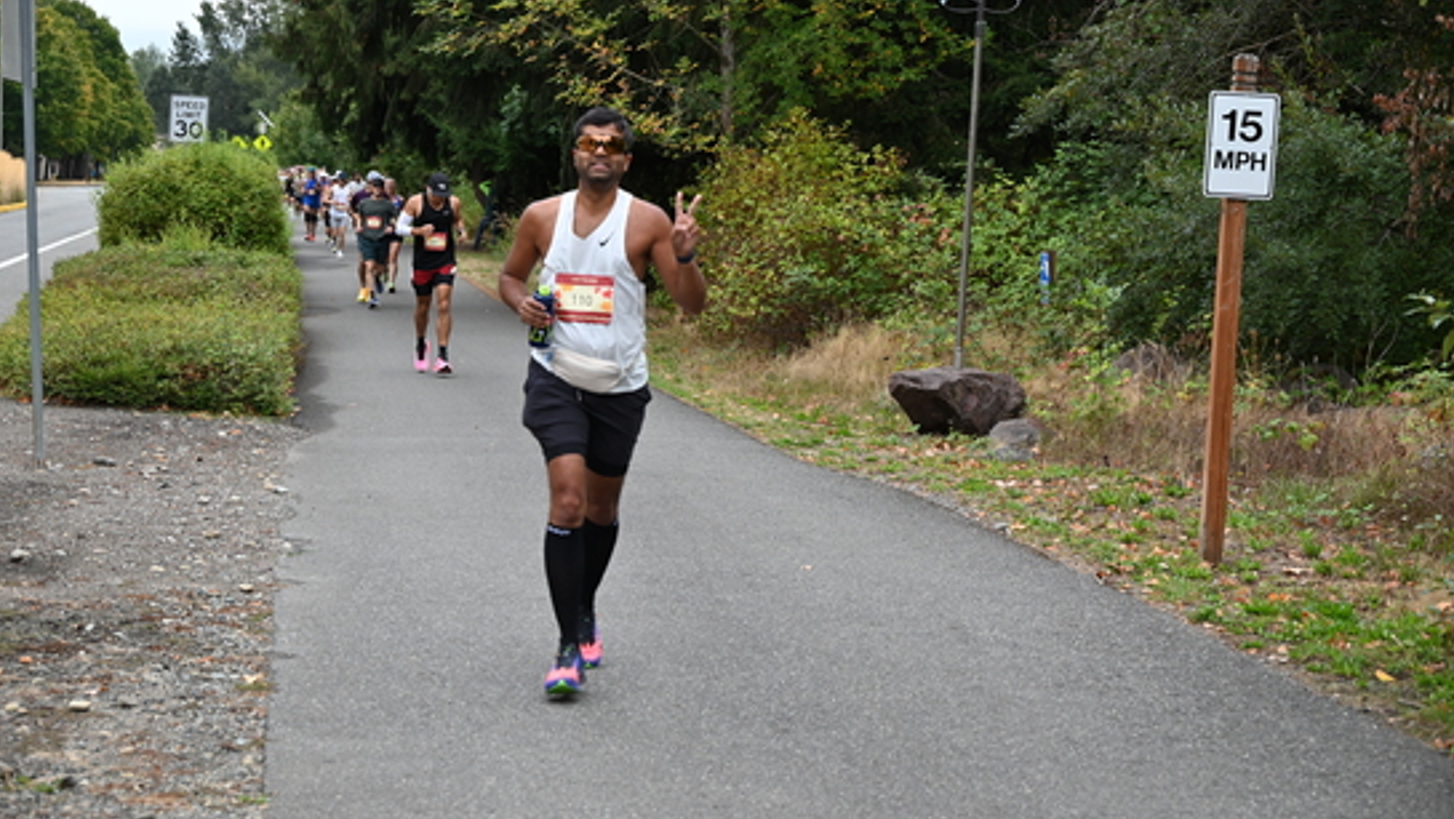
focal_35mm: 74
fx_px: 2854
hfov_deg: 28.6
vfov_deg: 16.3
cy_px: 335
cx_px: 728
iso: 450
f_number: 6
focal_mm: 70
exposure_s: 1/125
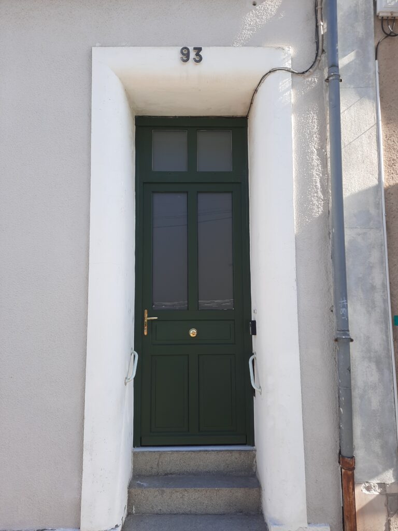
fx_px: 383
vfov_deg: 69.4
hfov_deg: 54.9
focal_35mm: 25
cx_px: 199
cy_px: 266
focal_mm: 4.6
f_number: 2
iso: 32
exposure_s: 1/198
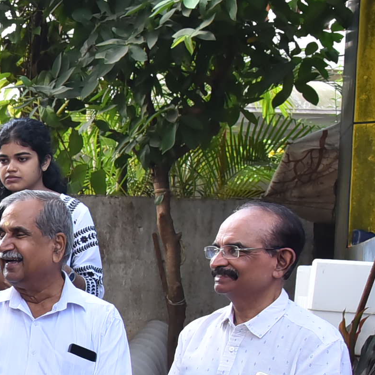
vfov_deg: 16.4
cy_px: 367
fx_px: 1275
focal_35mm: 104
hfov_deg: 14.6
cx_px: -311
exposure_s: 1/160
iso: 1600
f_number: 9
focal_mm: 32
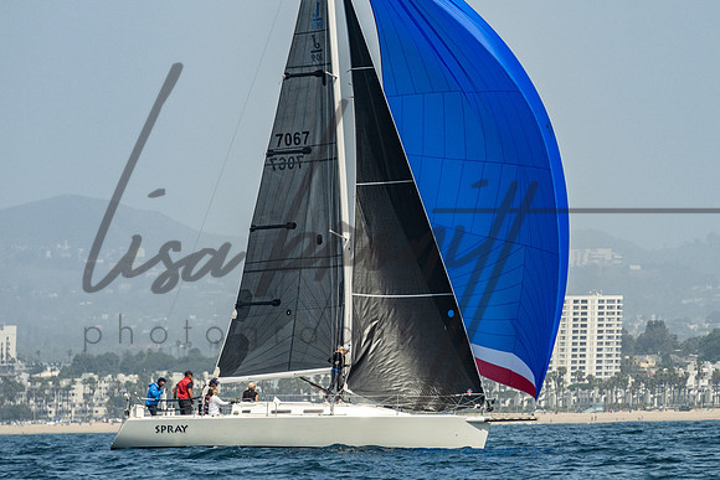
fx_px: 7096
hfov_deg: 5.8
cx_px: 371
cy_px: 208
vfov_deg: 3.9
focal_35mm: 355
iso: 320
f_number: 6.3
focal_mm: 200
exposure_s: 1/2500
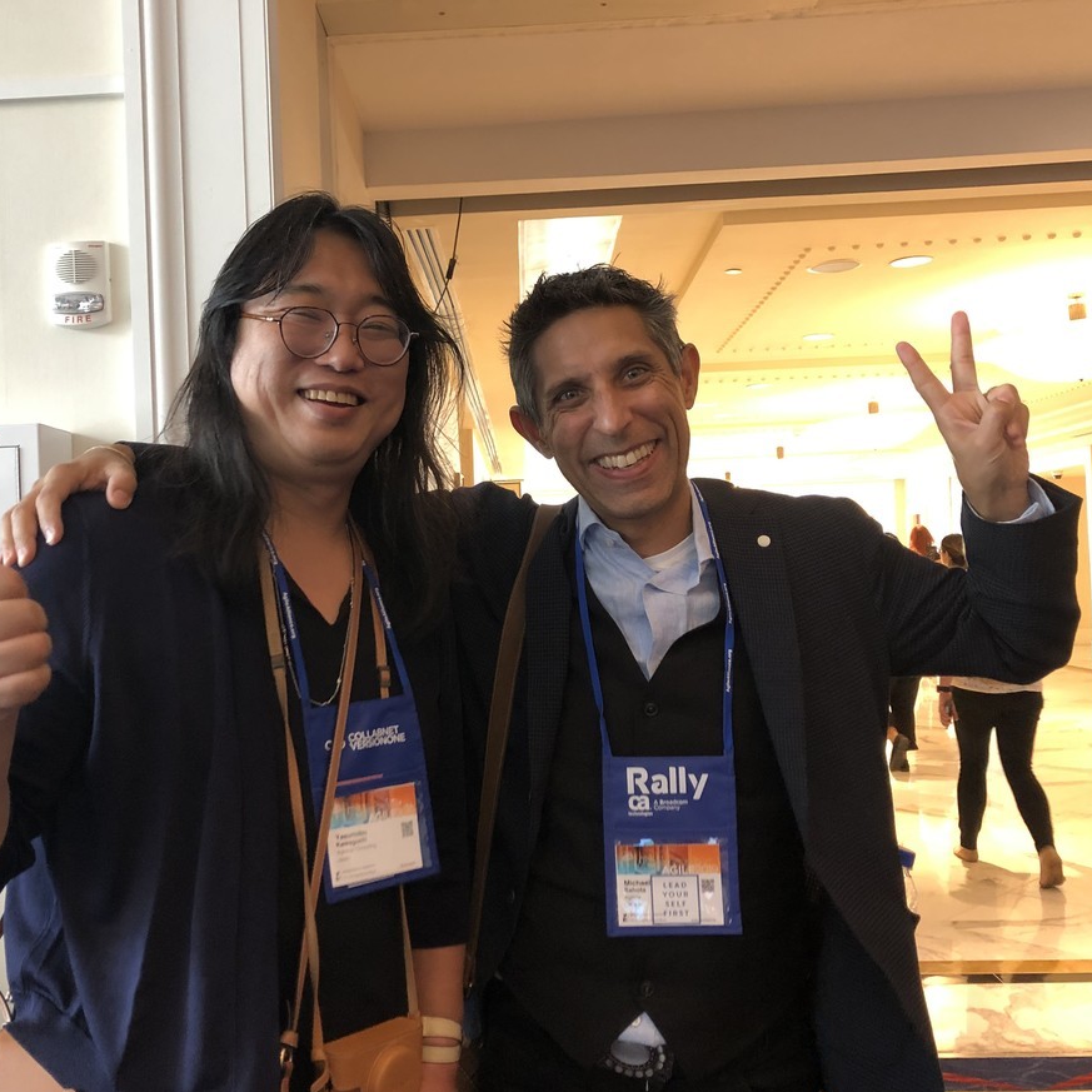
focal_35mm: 34
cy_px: 562
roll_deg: +2.0
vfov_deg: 48.4
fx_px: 1213
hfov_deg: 48.2
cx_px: 453
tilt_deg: +0.1
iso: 64
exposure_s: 1/15
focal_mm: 3.99
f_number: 1.8
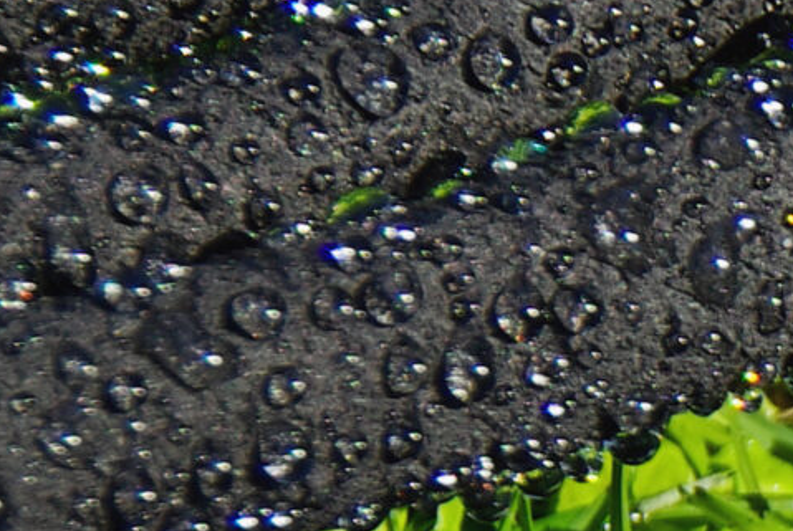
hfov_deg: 3.0
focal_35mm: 682
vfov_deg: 2.0
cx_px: 1940
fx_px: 15039
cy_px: 973
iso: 100
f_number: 5.6
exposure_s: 1/250
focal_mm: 85
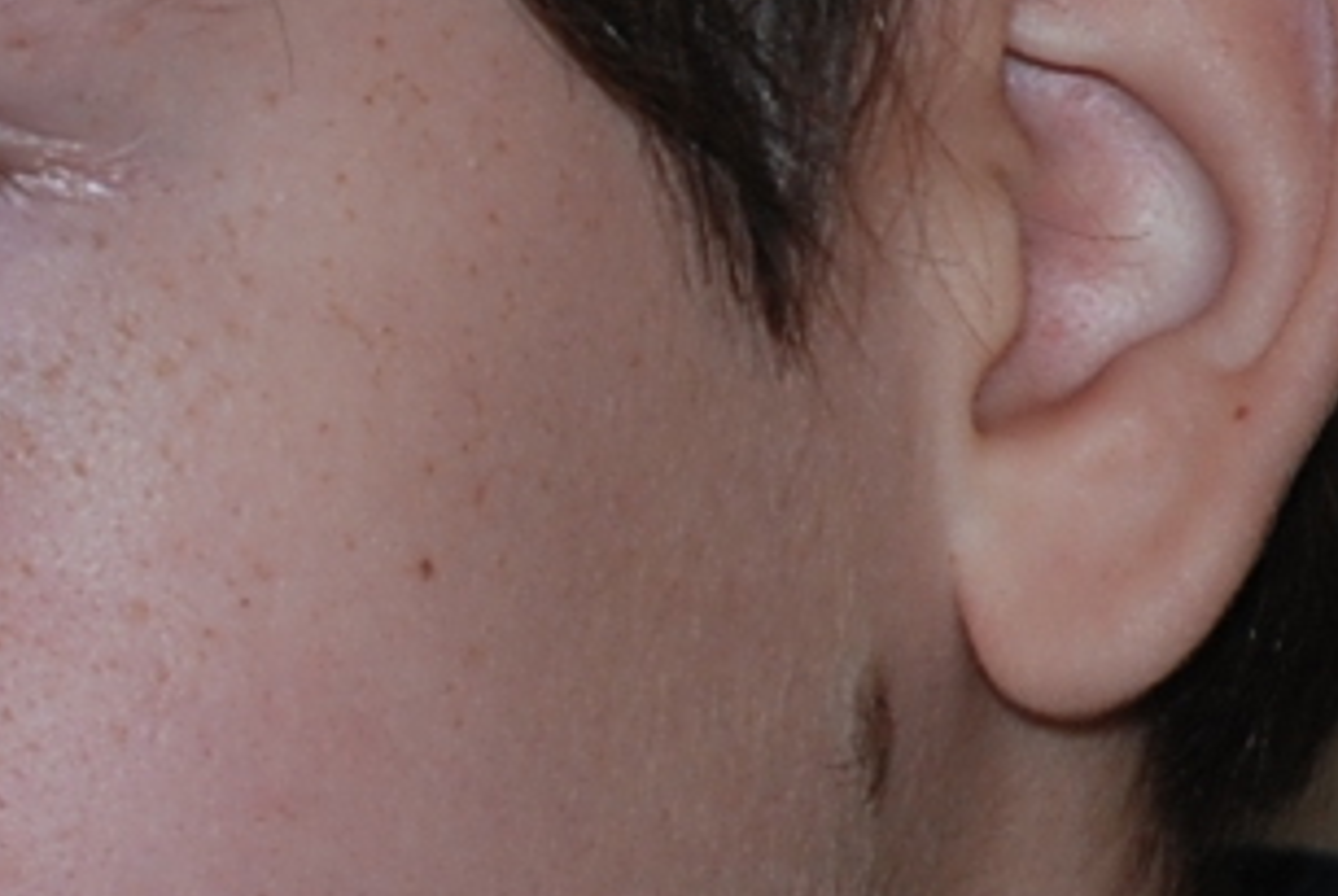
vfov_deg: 2.4
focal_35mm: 570
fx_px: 21215
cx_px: -652
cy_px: 883
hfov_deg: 3.6
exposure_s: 1/60
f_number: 4.5
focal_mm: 60
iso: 200
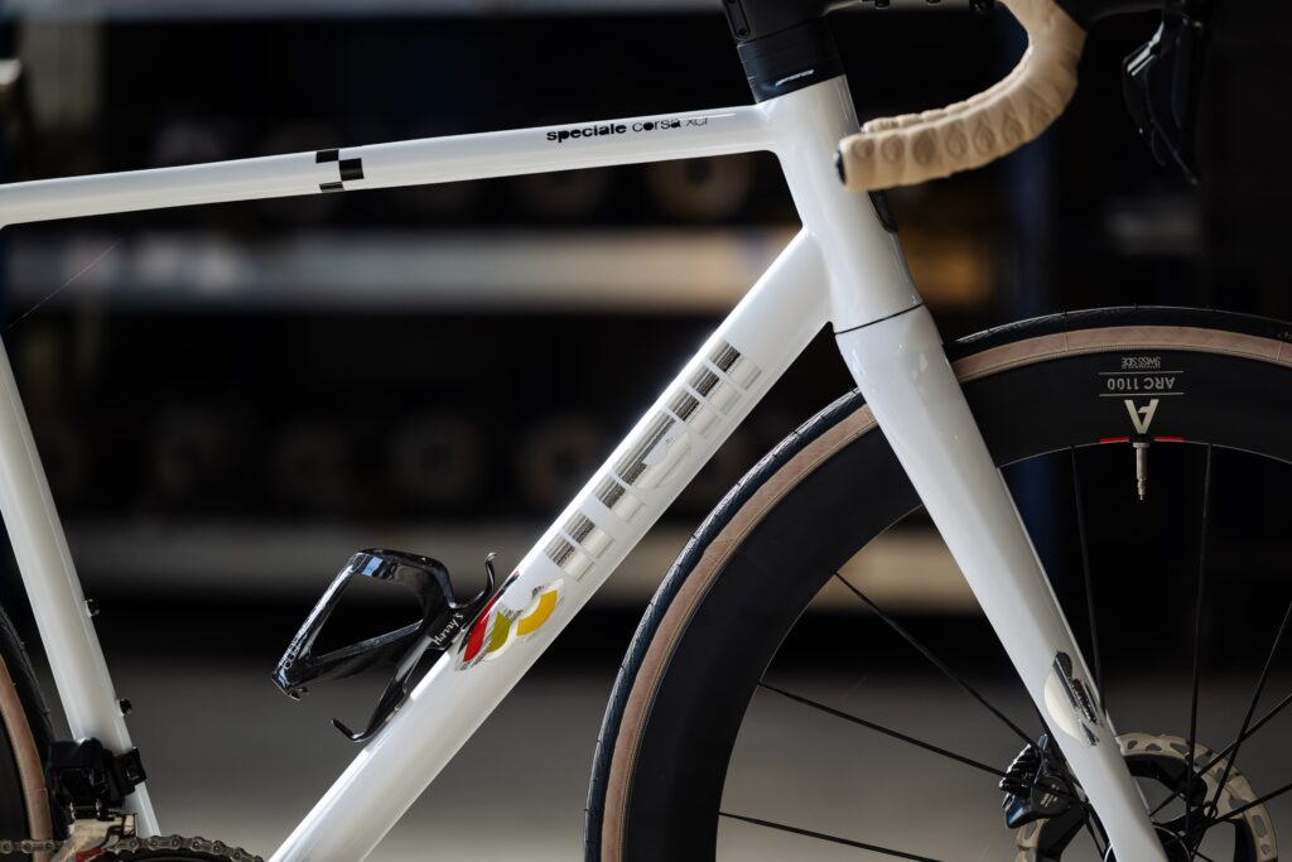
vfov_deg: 10.2
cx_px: 646
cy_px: 431
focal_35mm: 135
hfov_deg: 15.2
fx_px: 4845
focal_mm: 135
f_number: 2.8
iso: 800
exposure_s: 1/1250
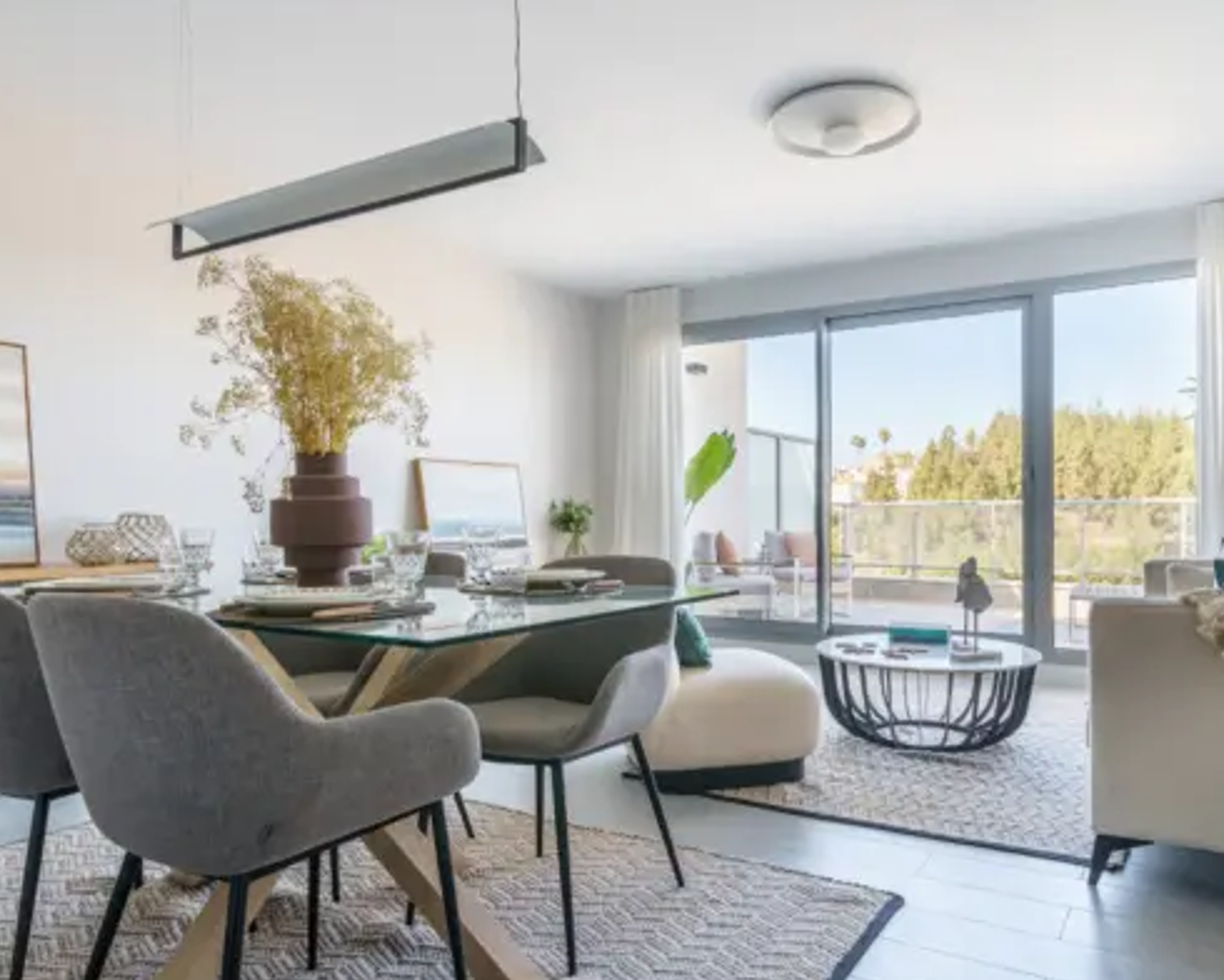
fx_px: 833
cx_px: 714
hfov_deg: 72.1
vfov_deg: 60.8
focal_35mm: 23
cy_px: 521
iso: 250
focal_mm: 15
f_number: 9
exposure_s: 1/640
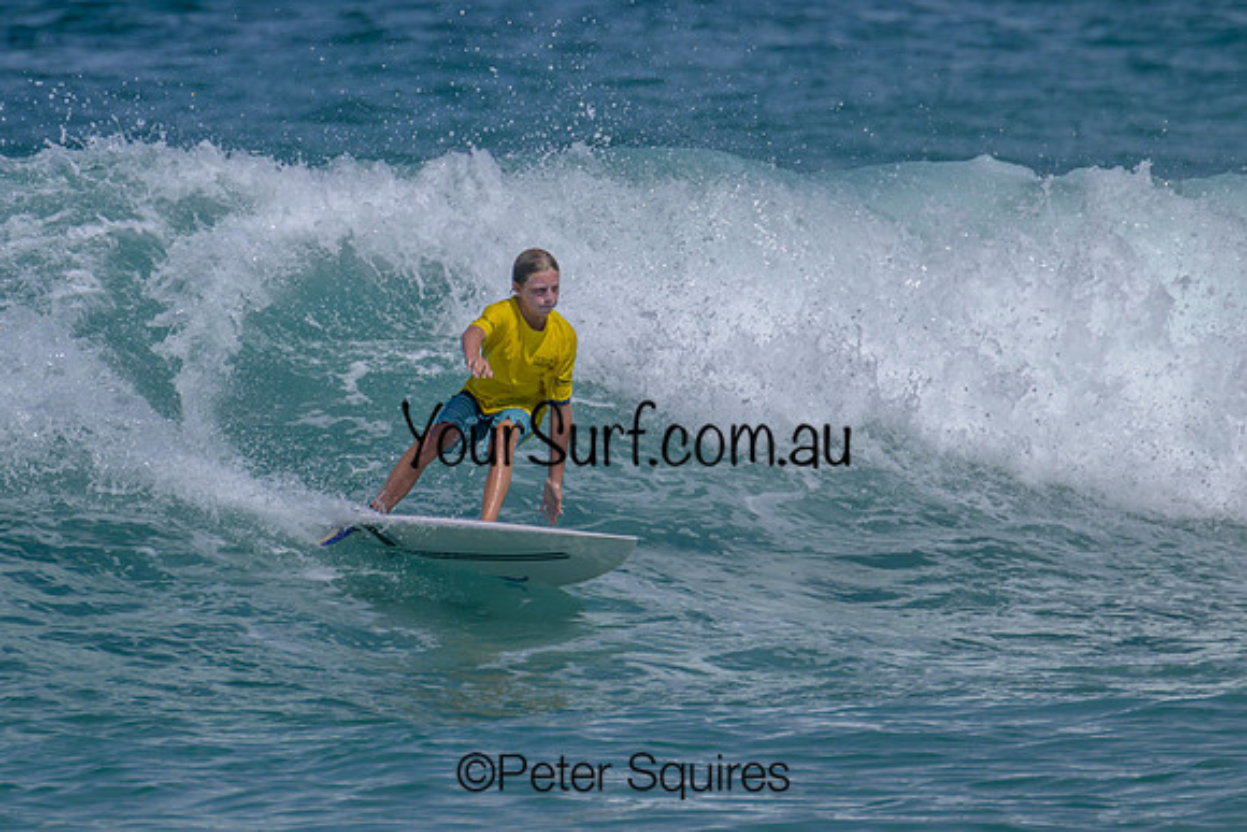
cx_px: 436
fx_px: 37437
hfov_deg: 1.9
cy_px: 270
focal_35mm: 1081
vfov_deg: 1.3
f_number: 11
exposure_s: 1/2000
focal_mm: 800
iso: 450
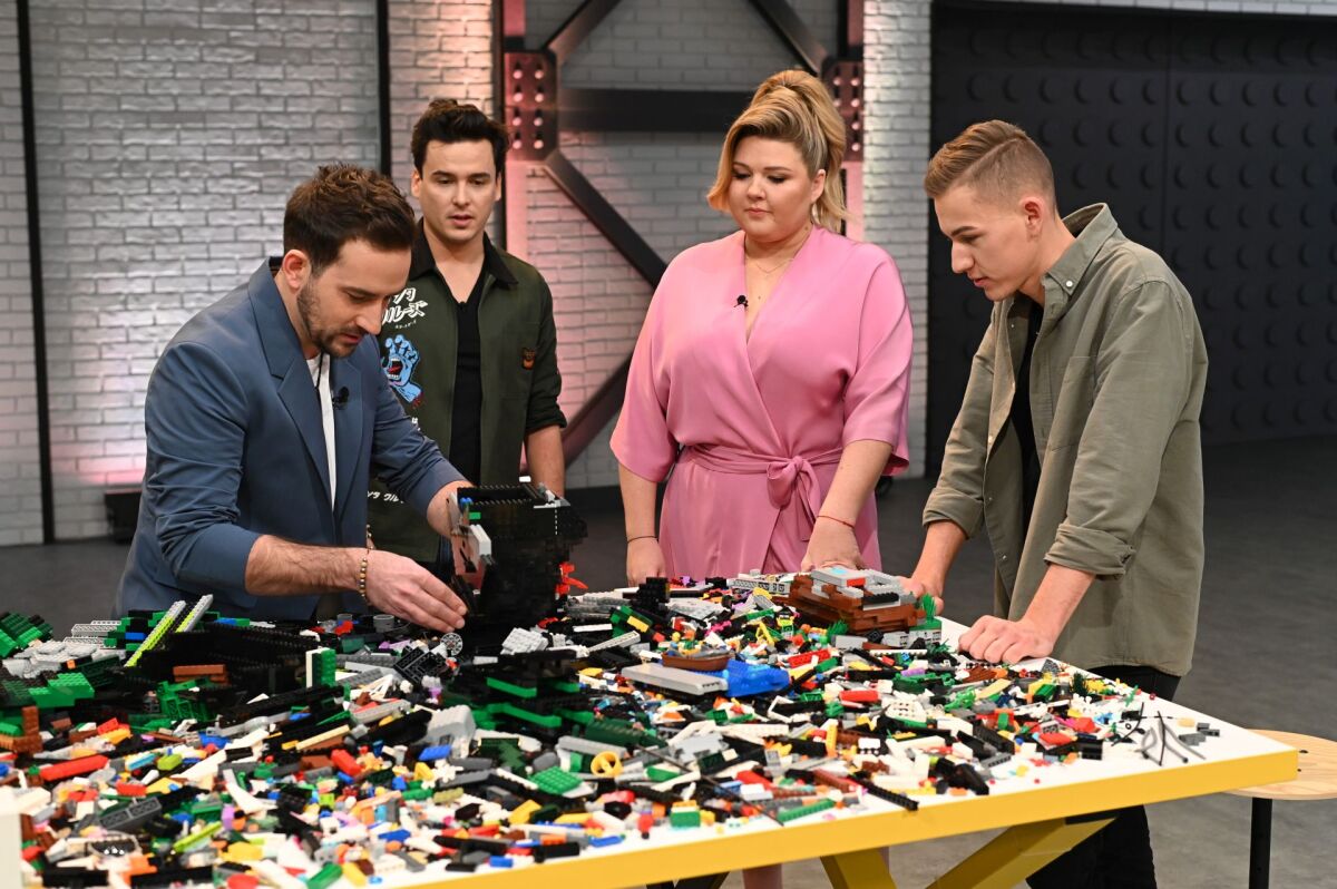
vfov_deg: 26.9
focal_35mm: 50
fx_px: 1855
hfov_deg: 39.6
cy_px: 444
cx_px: 668
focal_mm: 50
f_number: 4
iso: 2500
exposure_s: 1/160
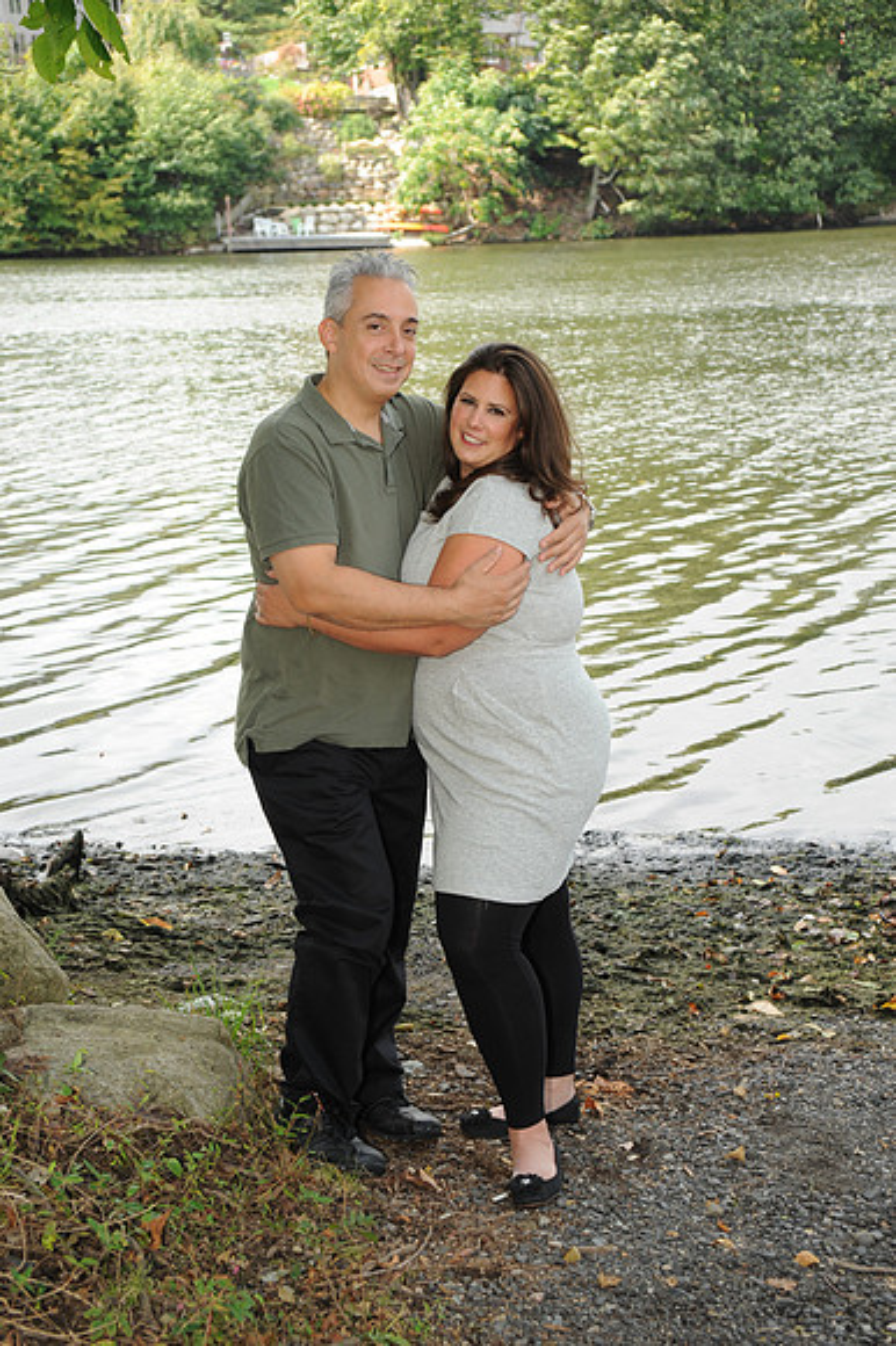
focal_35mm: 52
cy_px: 673
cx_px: 448
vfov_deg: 38.2
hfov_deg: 26.0
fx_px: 1944
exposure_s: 1/250
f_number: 6.3
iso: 500
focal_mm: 52
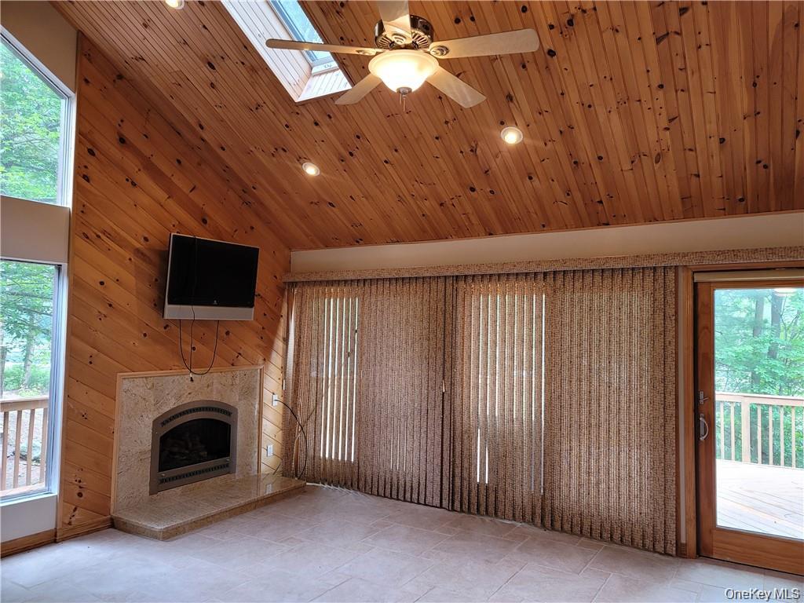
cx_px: 402
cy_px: 302
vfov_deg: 54.9
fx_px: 581
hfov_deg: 69.4
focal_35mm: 25
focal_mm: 7
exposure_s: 1/60
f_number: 1.8
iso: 200
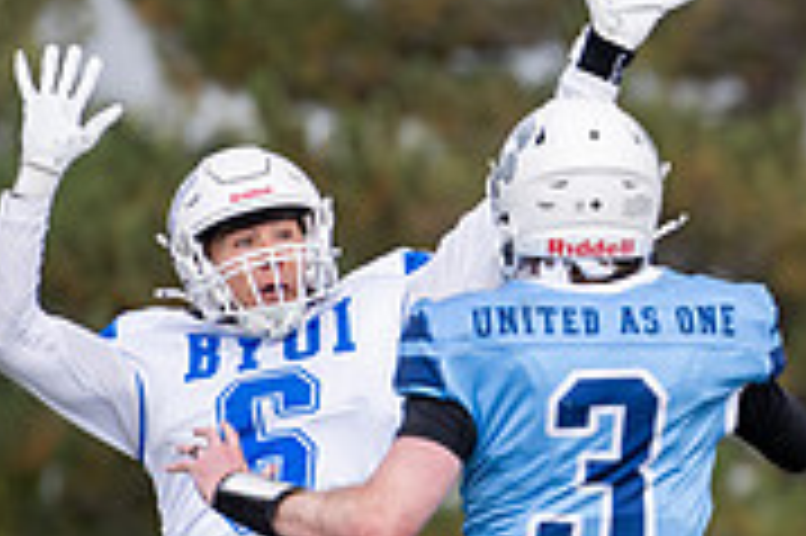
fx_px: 17961
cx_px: 1451
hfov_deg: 2.6
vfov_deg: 1.7
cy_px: 620
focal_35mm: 803
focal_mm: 200
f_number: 2.8
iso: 125
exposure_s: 1/1000
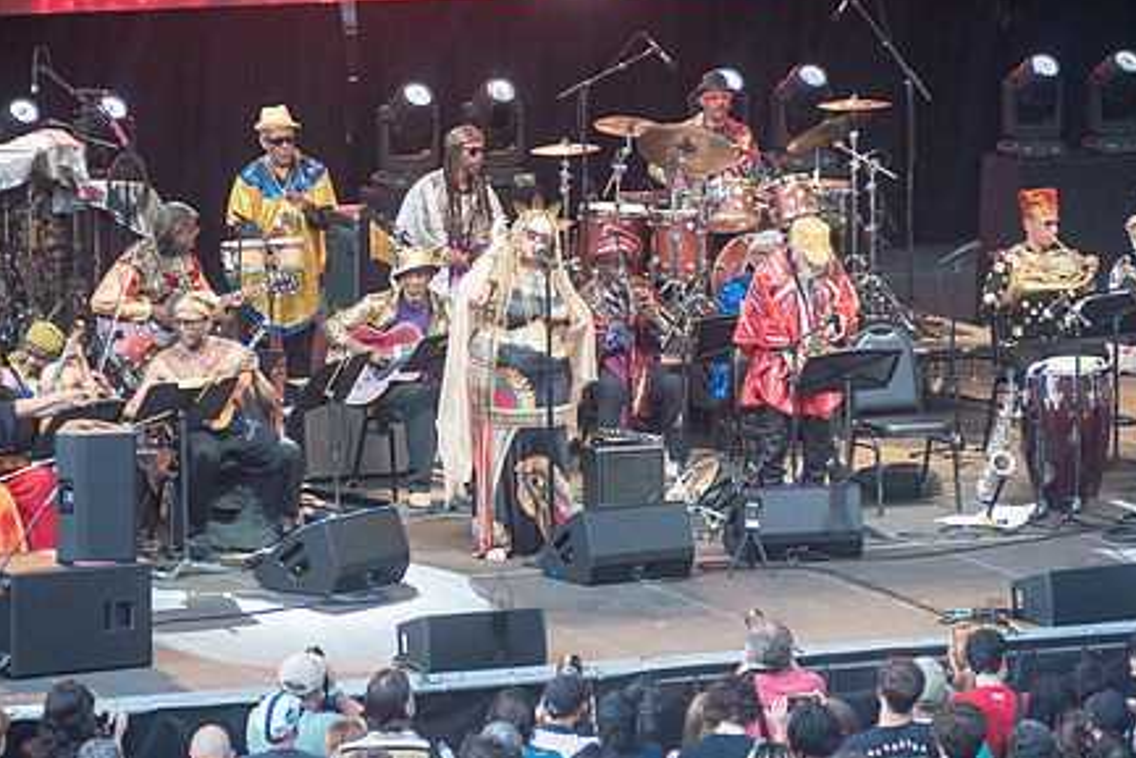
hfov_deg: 8.3
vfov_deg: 5.5
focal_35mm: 248
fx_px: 7828
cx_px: 498
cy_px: 361
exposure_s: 1/250
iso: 500
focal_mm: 185
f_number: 3.5
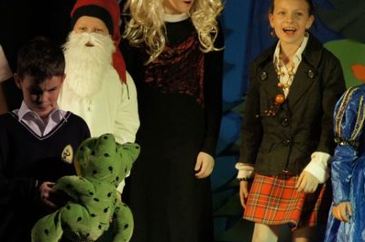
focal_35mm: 735
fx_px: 7440
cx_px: 127
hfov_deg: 2.8
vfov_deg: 1.9
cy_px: 133
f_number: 5.6
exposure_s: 1/160
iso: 1600
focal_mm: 300
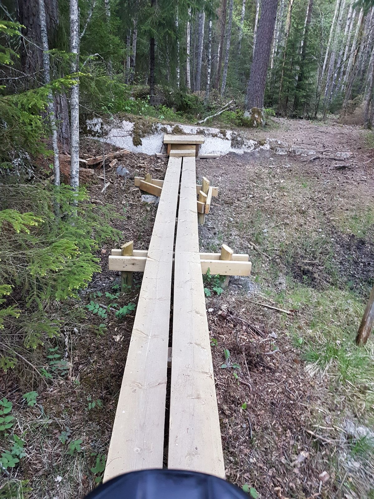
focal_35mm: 26
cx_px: 187
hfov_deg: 53.1
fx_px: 375
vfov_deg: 67.3
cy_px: 250
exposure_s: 1/33
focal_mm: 4.2
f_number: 1.7
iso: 160
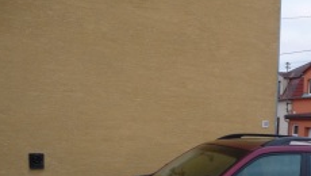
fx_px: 438
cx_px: 237
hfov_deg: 38.0
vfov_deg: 21.7
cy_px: 188
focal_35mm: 53
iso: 200
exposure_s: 1/30
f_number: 3.3
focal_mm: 4.7
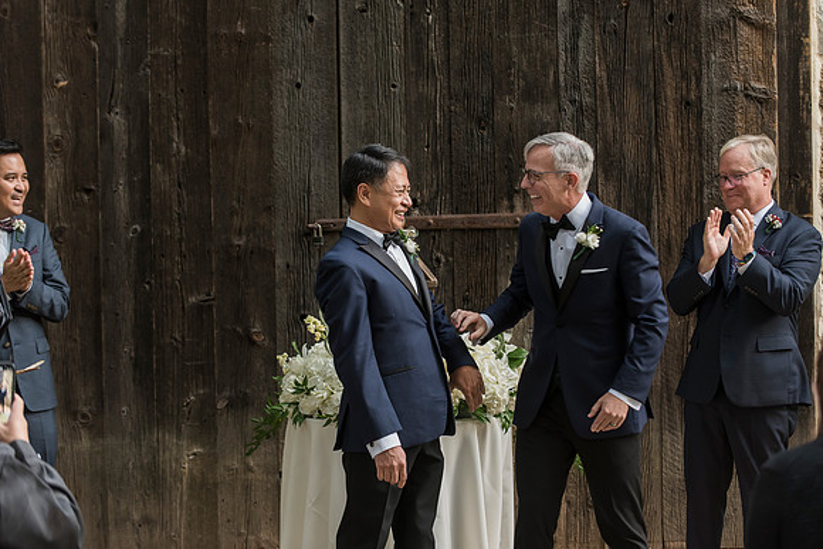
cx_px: 416
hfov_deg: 17.3
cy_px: 275
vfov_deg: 11.6
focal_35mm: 118
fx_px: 2706
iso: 800
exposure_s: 1/320
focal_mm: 116
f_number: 3.5
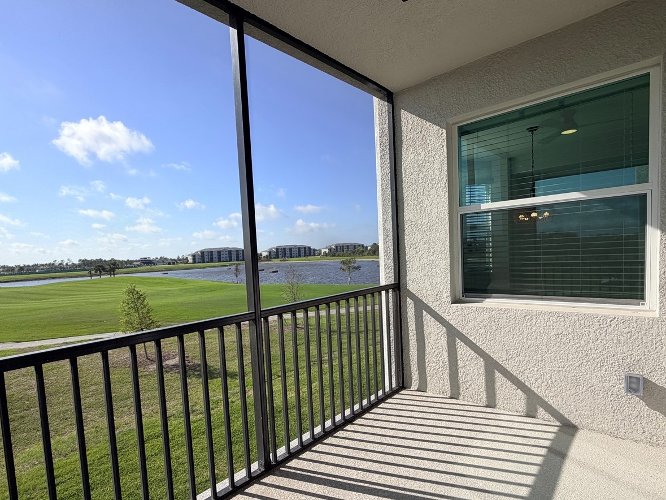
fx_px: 366
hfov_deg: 84.6
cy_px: 279
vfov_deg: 68.4
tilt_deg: -3.7
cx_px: 318
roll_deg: +3.5
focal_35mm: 19
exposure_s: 1/770
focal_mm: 2.22
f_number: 2.2
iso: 25
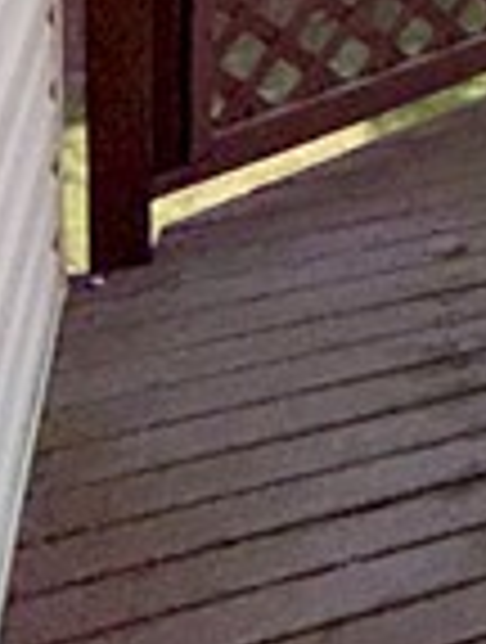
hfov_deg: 10.4
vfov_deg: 16.3
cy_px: -536
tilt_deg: -1.0
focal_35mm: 100
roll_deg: +0.0
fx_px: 1864
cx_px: 1476
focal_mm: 2.22
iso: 16
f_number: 2.2
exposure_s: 1/2410
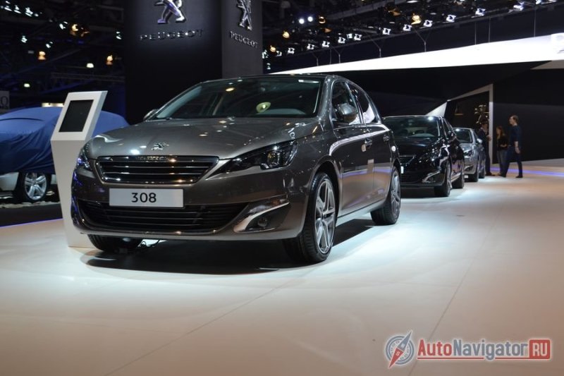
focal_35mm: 42
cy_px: 188
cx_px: 282
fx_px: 658
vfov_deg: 31.9
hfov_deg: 46.4
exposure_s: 1/100
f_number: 5
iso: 400
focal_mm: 28
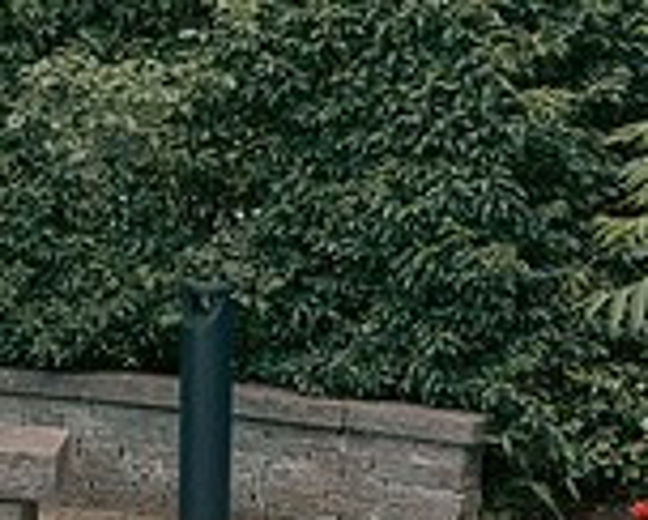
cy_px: 143
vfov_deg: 13.1
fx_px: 2266
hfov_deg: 14.5
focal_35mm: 118
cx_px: -473
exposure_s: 1/160
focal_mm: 33
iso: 500
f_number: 5.6
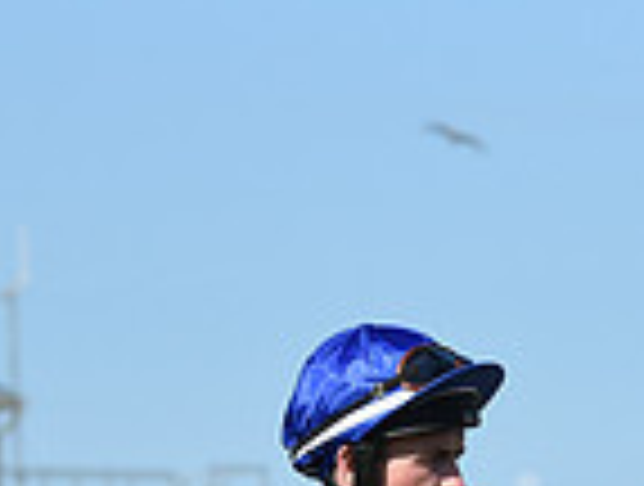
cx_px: 572
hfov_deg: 4.1
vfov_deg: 3.1
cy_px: 844
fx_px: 9064
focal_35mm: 486
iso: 400
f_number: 6.3
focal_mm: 125
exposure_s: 1/2000
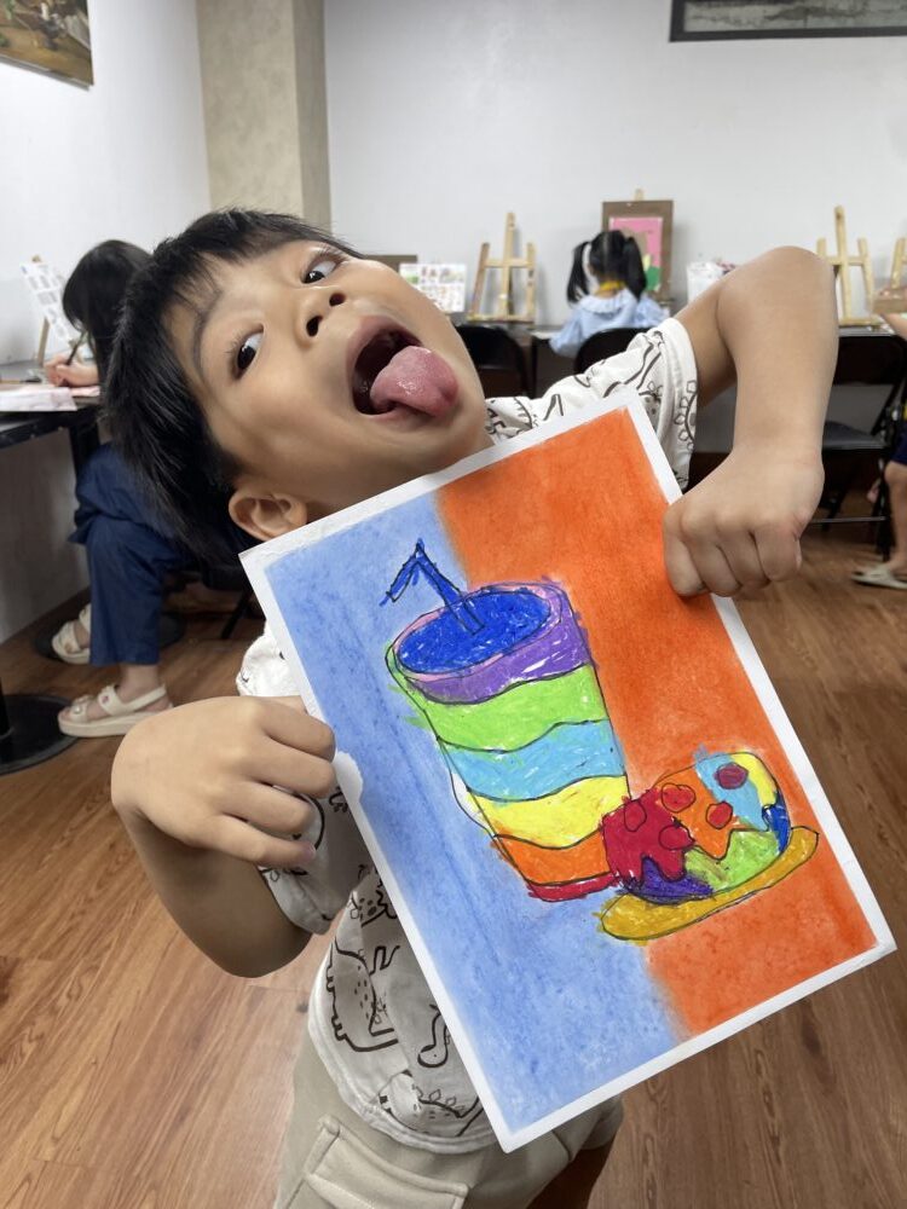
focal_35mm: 26
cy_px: 604
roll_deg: +1.0
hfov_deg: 53.1
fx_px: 908
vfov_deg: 67.3
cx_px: 454
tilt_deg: -21.7
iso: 80
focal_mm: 4.2
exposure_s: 1/100
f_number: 1.6
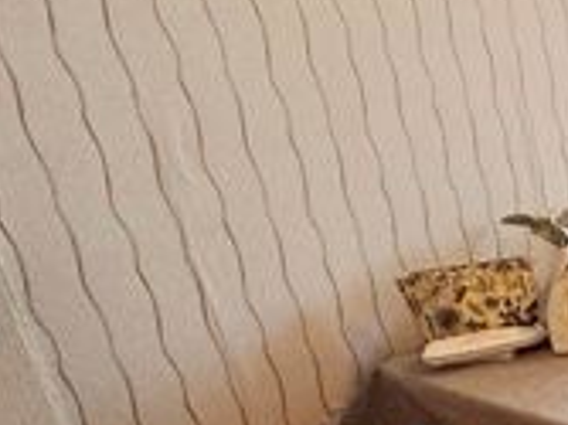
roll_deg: -1.0
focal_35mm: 59
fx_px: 967
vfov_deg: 24.8
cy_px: 218
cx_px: 1134
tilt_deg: -19.1
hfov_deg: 19.2
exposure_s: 1/50
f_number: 2.2
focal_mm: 2.22
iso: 200
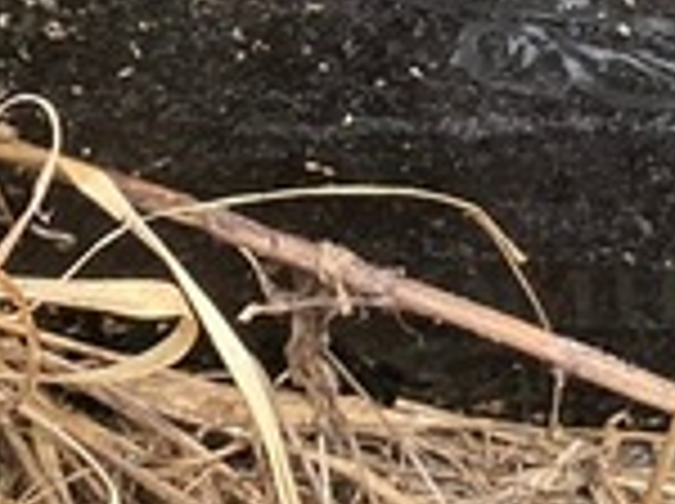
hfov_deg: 13.6
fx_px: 2706
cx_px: 932
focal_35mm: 139
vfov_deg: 9.7
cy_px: -616
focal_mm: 4.25
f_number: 1.8
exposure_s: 1/121
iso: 125
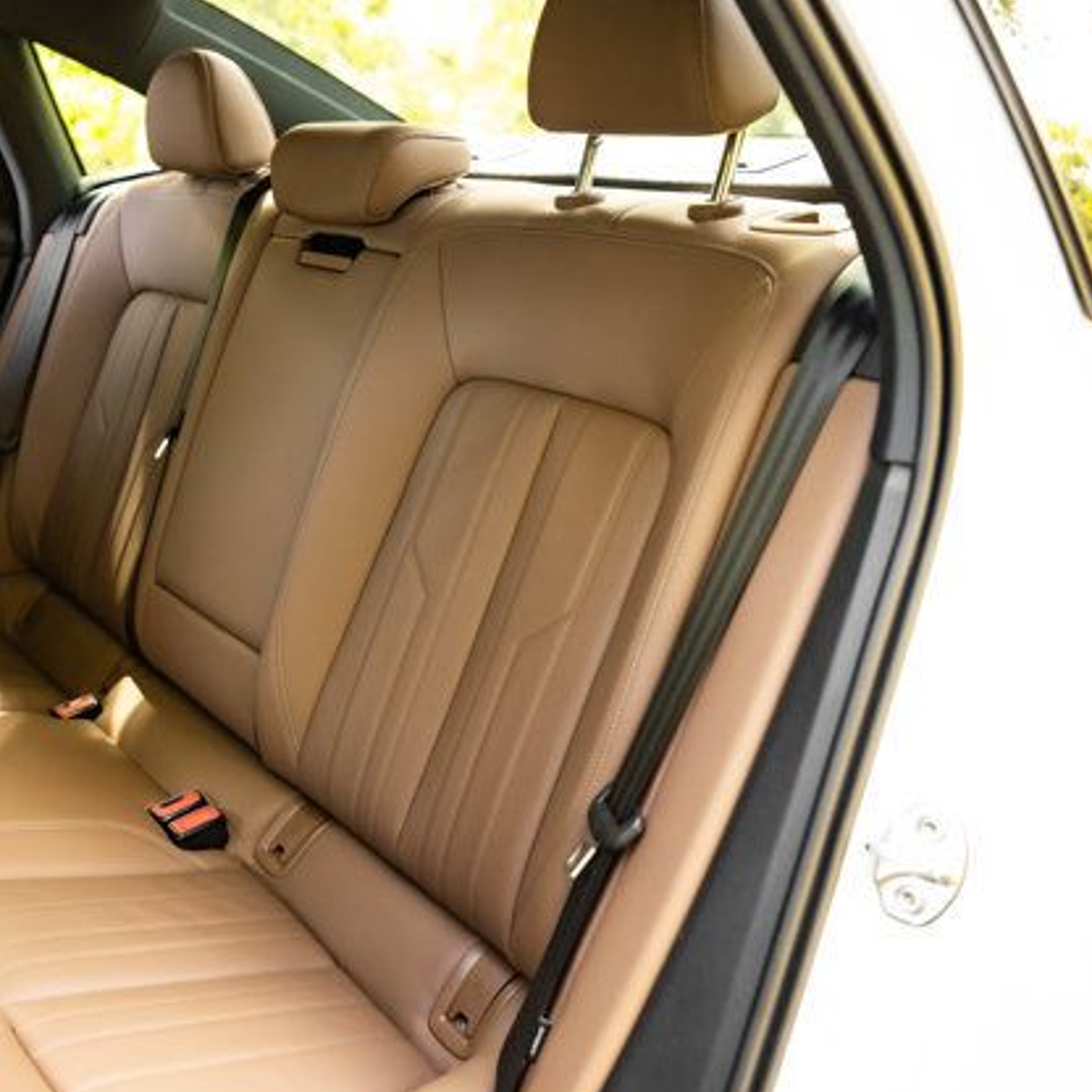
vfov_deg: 48.4
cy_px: 555
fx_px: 1213
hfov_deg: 47.8
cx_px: 375
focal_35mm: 34
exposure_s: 1/200
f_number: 2.8
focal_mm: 26
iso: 640
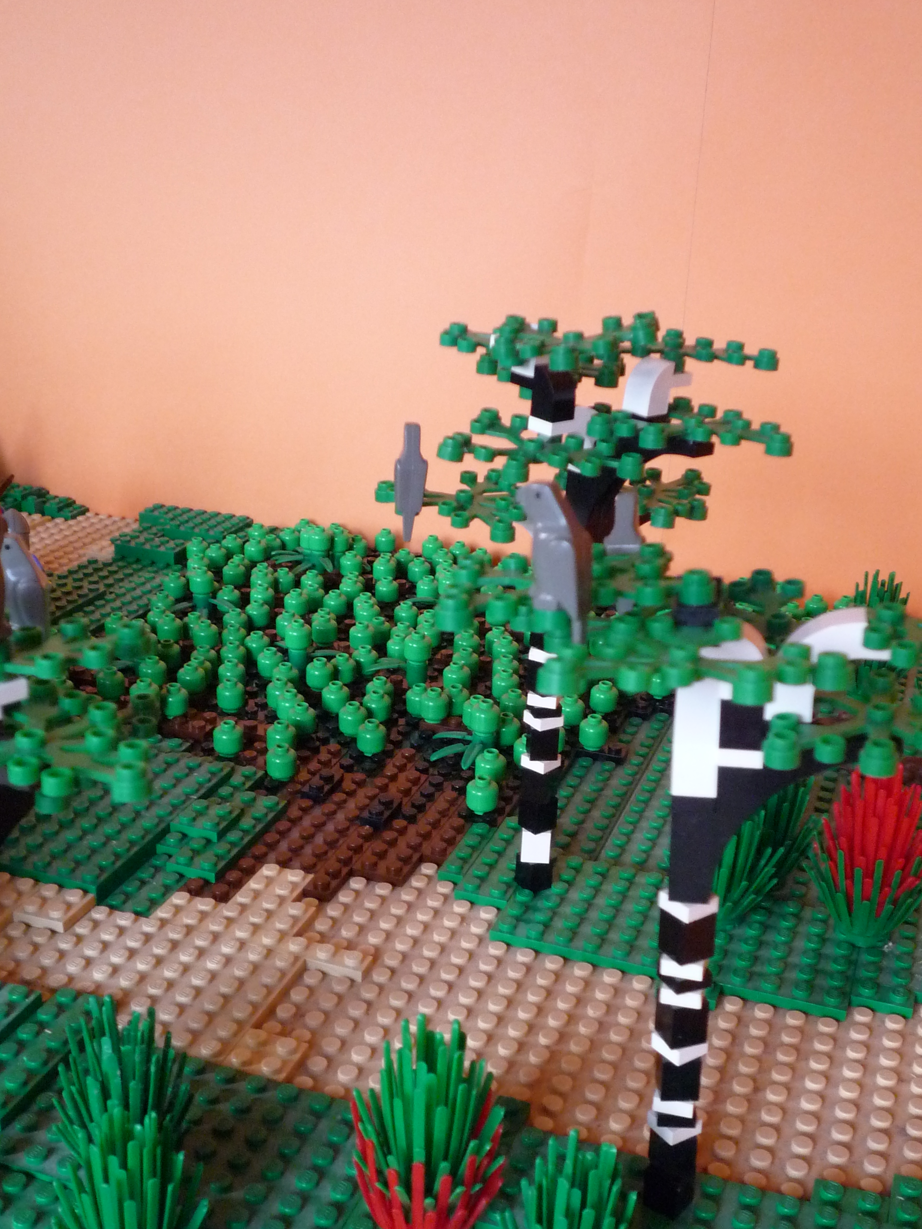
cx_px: 438
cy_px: 678
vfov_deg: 44.7
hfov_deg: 34.3
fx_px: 1491
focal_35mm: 42
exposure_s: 1/25
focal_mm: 5.8
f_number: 3.6
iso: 400
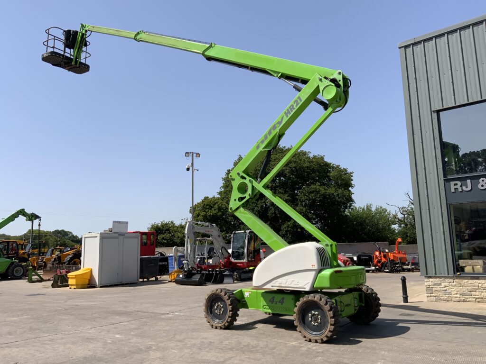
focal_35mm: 29
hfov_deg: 61.7
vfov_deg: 48.2
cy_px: 182
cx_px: 243
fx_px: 407
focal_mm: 3
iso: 16
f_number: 1.8
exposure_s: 1/2427
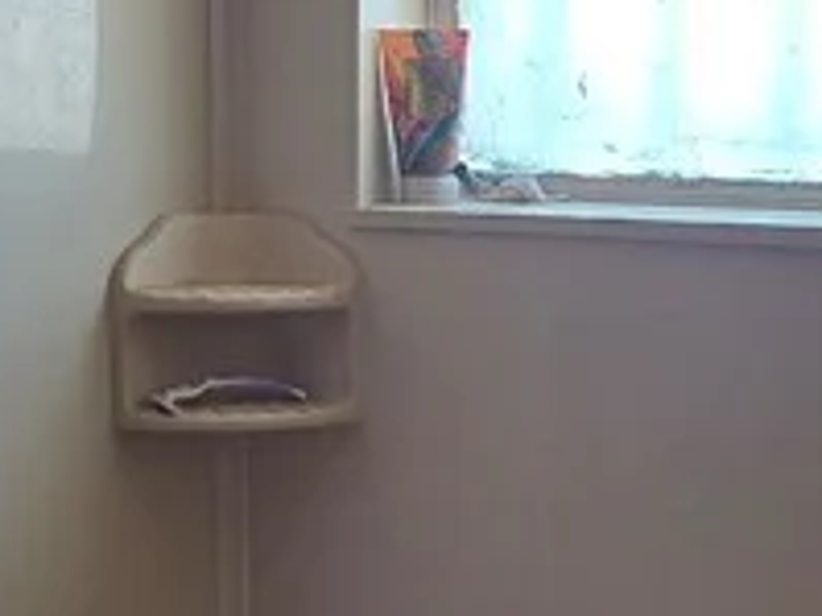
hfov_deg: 28.7
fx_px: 1590
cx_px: 587
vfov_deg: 21.8
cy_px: 418
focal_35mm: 67
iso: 80
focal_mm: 2.2
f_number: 2.2
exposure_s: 1/60
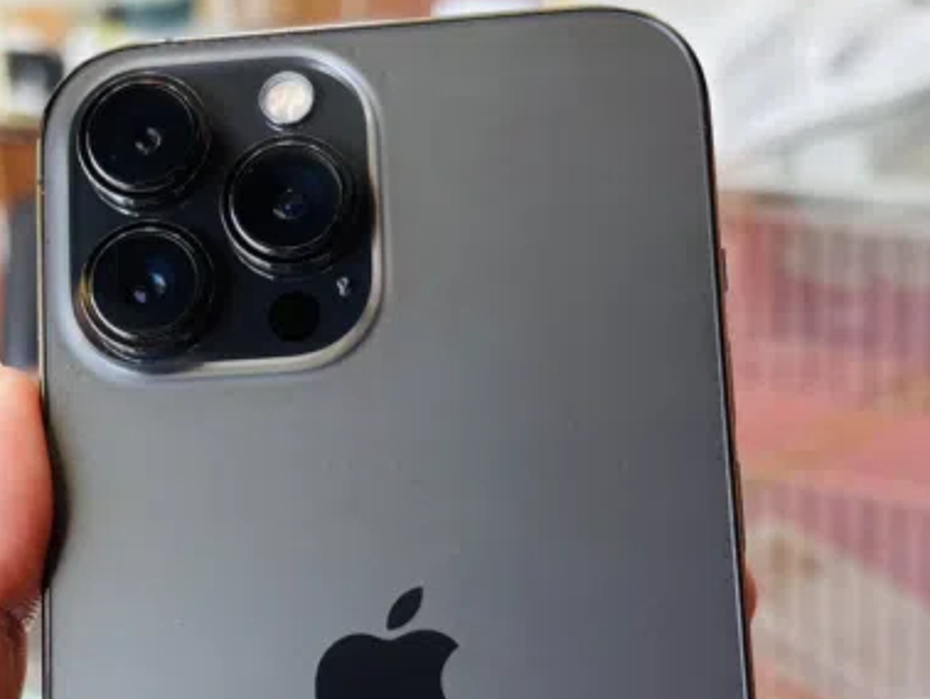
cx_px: 244
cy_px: 559
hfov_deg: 41.8
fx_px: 1183
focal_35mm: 44
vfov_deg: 32.0
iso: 50
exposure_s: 1/100
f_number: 1.6
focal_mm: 5.96
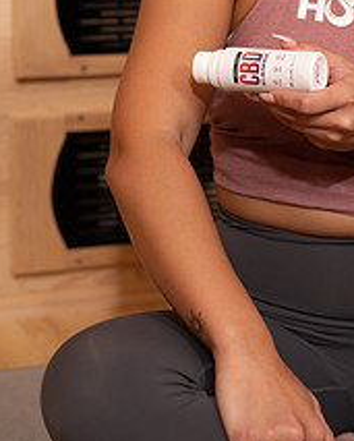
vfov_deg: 19.2
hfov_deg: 15.6
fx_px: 1294
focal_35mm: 99
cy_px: 91
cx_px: 190
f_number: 2.8
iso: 320
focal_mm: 50
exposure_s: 1/100
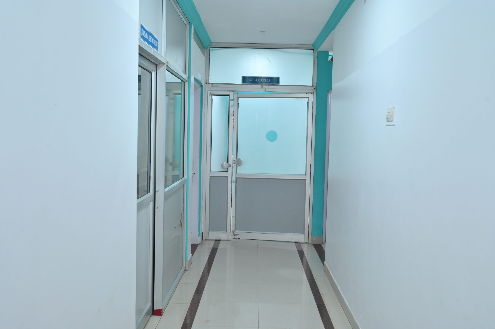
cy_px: 164
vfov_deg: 40.5
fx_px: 447
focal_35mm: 32
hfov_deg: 58.0
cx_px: 248
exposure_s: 1/125
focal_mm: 32.5
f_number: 6.3
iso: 2000
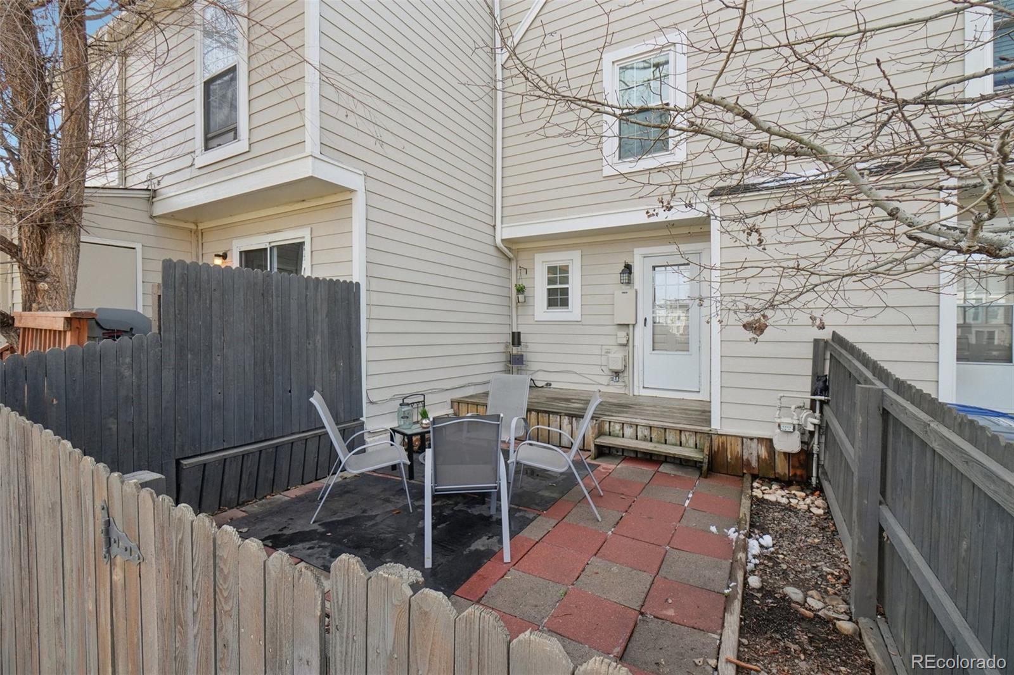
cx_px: 507
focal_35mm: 15
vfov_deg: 77.3
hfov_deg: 100.4
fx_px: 422
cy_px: 338
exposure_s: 1/160
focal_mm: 10
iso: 400
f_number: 8
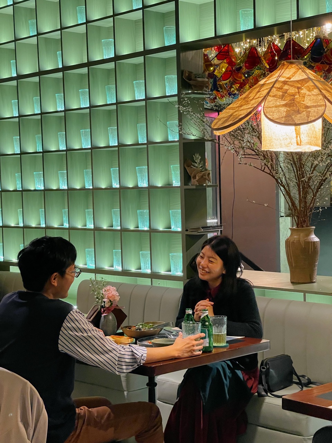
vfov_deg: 30.3
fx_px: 818
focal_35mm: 64
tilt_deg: -2.2
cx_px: 166
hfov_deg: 22.9
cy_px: 222
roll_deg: +1.9
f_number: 2.2
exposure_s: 1/33
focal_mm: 7.5
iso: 800
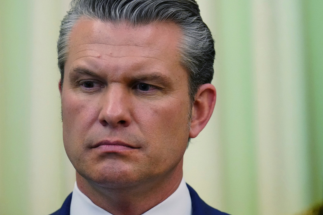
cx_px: 191
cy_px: 101
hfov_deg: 5.6
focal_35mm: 370
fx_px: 3319
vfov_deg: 3.7
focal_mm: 200
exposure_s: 1/400
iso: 4000
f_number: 3.2
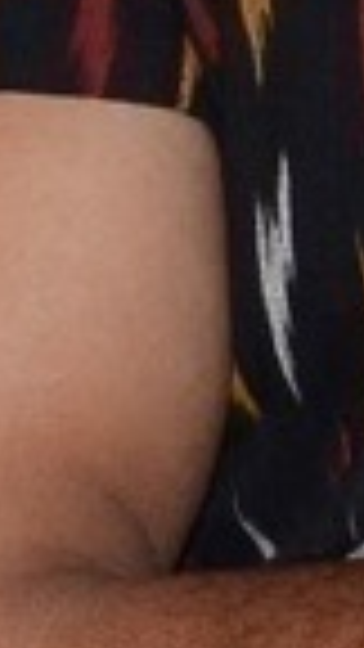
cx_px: 1865
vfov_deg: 3.9
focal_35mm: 547
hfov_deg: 2.2
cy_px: -430
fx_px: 9386
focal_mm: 42
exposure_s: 1/125
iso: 640
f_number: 8
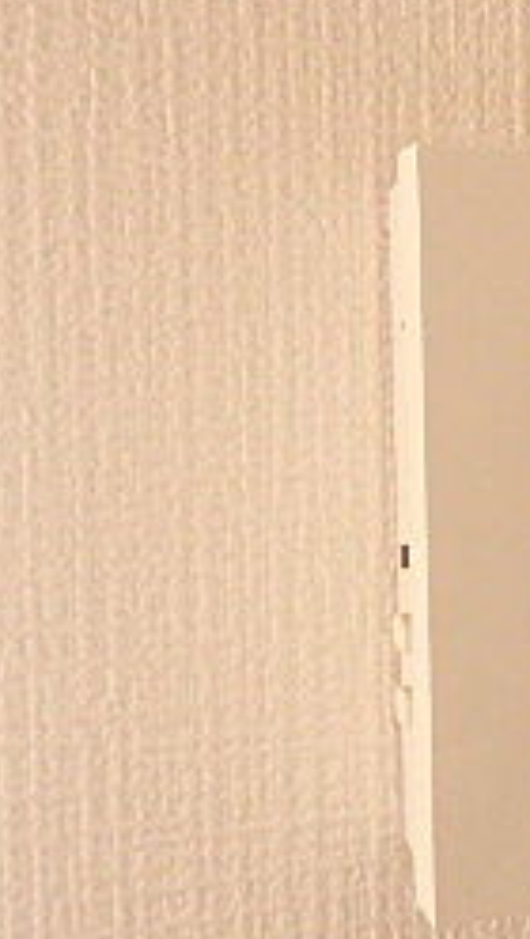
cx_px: 825
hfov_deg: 18.0
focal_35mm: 59
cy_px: 462
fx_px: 1470
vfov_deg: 35.4
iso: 800
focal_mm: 3.7
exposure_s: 1/125
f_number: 3.5
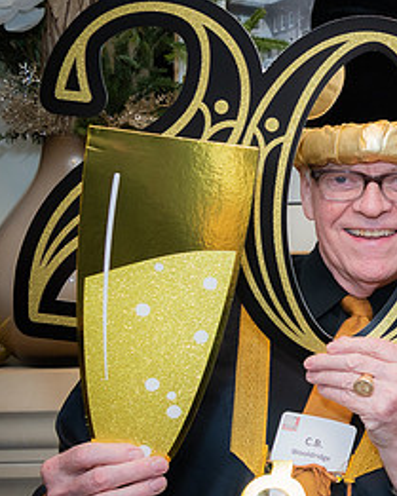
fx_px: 1145
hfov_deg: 17.0
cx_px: 661
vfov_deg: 24.4
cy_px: 216
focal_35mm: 78
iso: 500
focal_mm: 24
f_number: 7.1
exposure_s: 1/60
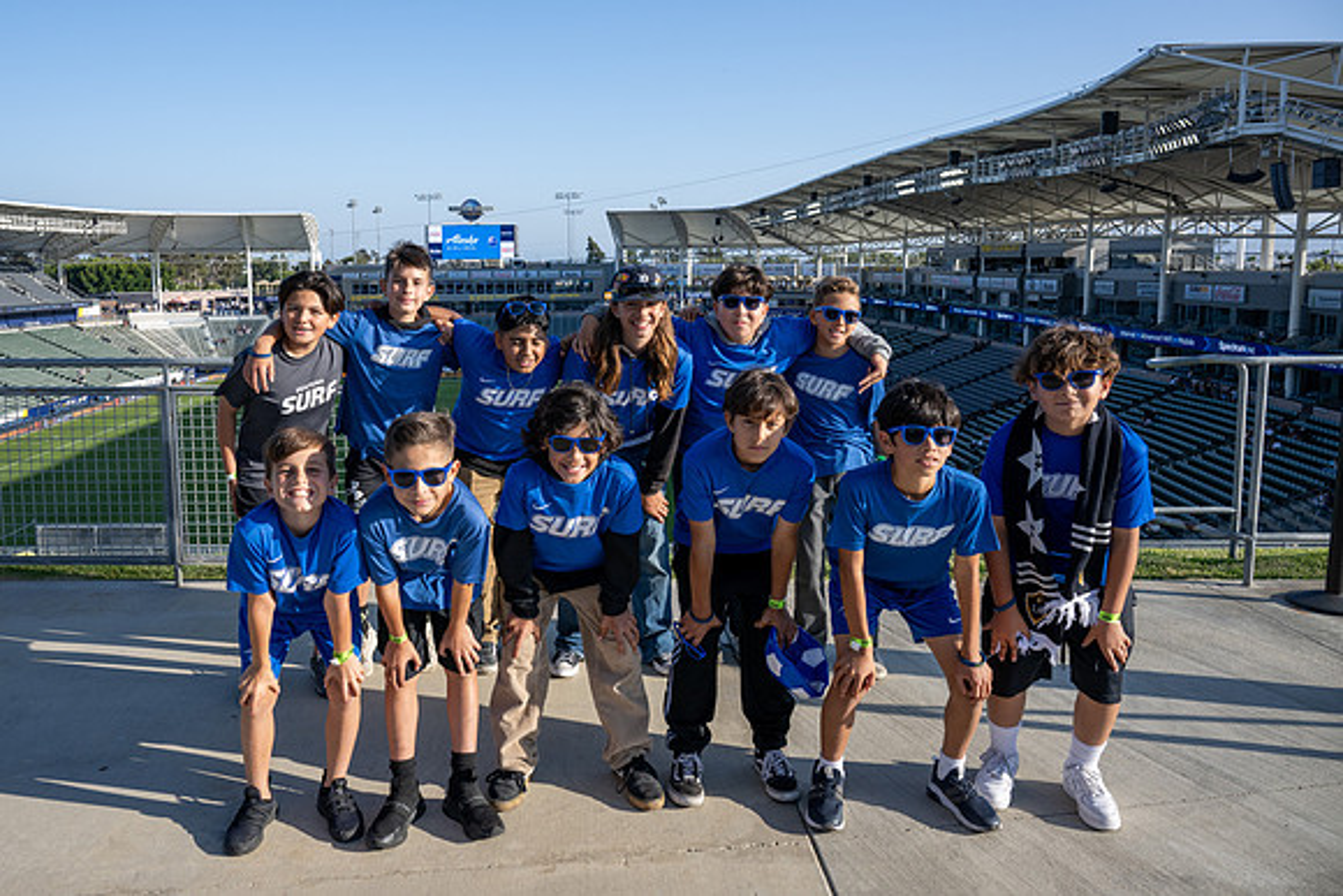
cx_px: 572
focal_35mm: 28
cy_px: 382
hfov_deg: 66.0
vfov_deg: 47.0
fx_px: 1028
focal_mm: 24
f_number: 8
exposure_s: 1/400
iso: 250
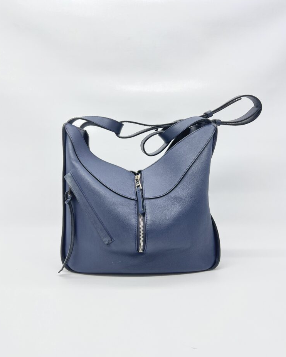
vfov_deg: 62.2
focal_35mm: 28
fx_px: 296
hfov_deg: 51.5
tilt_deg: -7.5
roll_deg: +0.1
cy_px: 188
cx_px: 143
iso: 32
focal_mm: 5.7
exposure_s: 1/127
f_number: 1.5
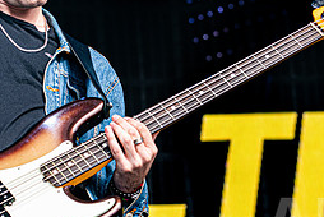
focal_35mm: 234
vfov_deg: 5.9
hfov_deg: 8.8
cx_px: 42
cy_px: 43
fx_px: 2108
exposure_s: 1/500
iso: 250
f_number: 4.5
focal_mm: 80
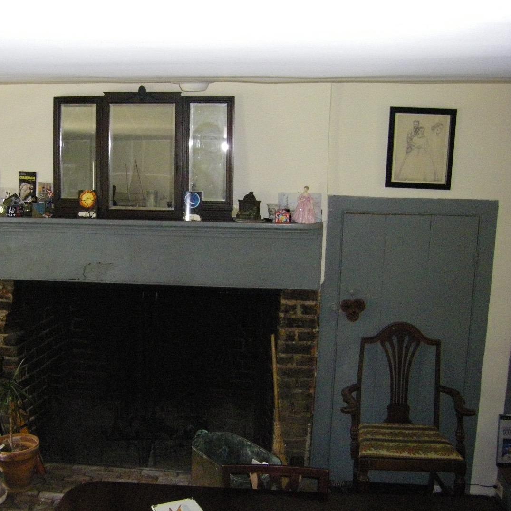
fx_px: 752
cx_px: 171
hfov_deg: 37.2
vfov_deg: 37.6
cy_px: 255
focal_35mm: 45
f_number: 3.5
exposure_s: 1/50
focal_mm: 6.3
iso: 800
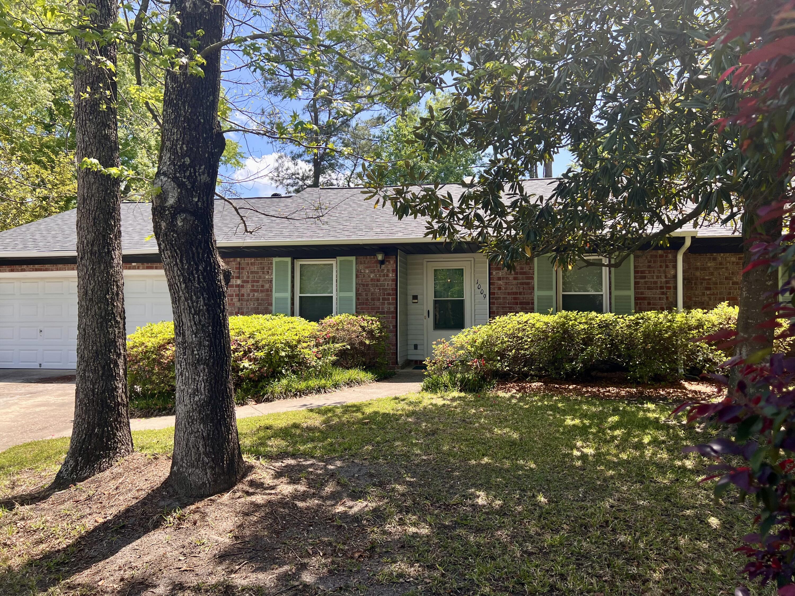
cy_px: 298
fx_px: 597
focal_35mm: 26
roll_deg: +0.0
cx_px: 398
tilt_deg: +3.2
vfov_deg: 53.1
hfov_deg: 67.3
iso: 50
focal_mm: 5.7
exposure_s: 1/873
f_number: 1.5
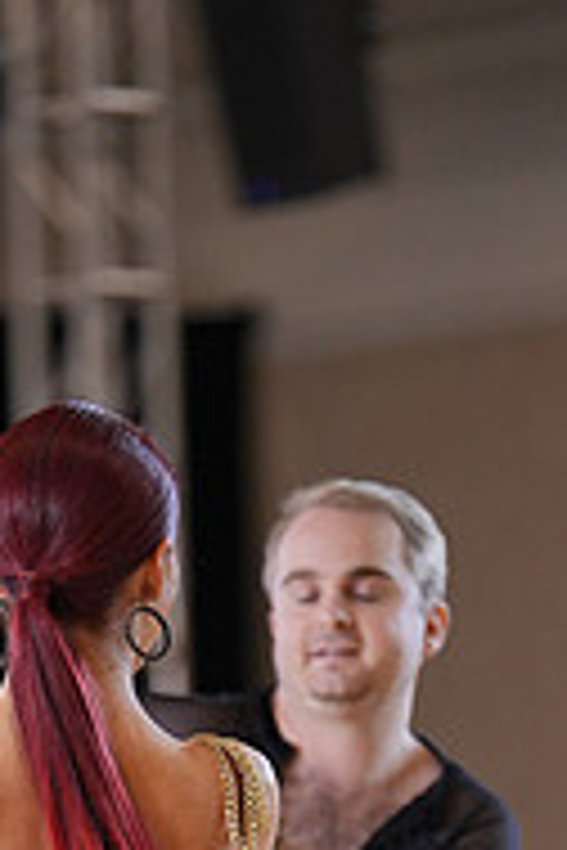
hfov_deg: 4.2
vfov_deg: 6.2
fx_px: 7748
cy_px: 1264
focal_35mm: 328
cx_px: 290
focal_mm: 107
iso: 800
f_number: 2
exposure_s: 1/500
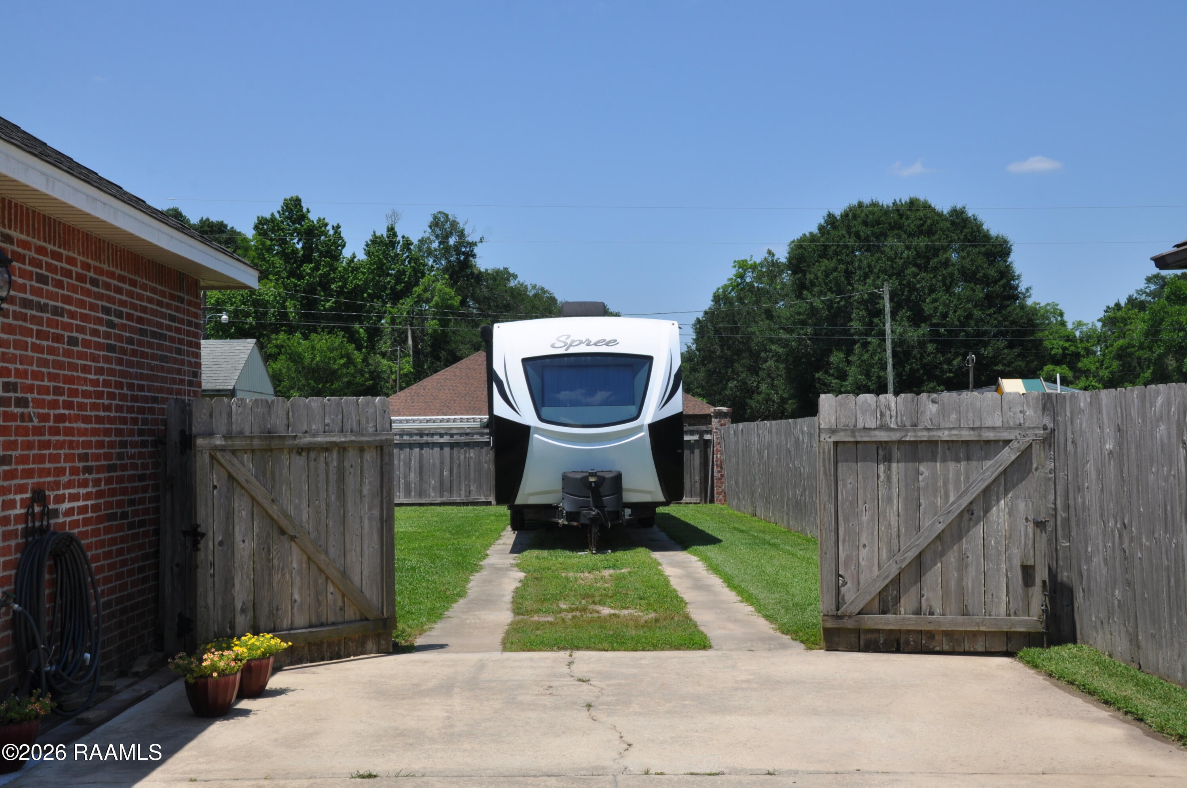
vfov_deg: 31.8
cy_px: 394
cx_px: 594
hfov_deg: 46.5
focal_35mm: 42
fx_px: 1383
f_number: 13
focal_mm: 28
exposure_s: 1/160
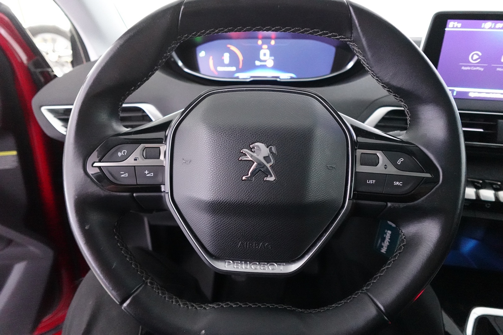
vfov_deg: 61.9
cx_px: 252
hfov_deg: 84.0
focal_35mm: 20
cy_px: 168
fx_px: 279
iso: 5000
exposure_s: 1/80
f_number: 2
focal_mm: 7.6
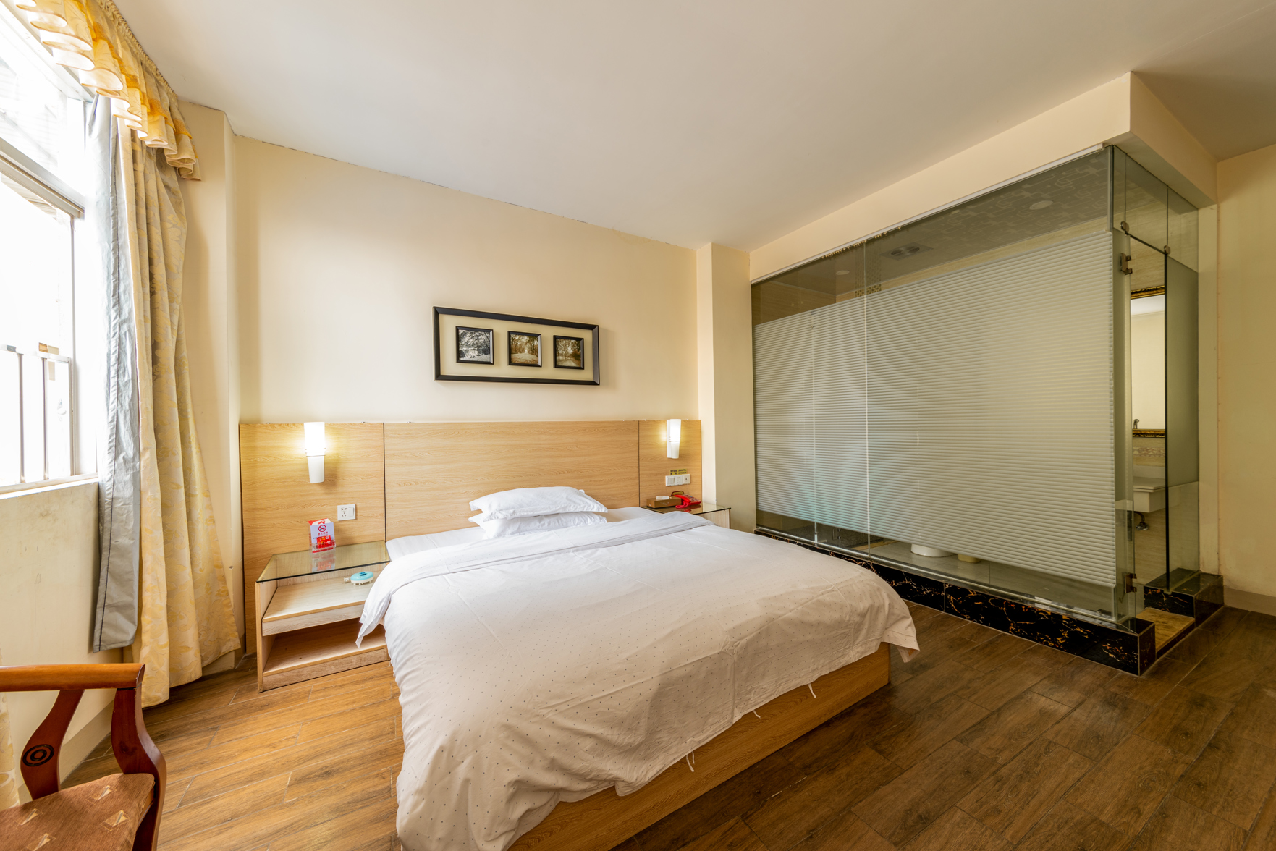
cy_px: 426
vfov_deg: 90.0
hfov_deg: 112.6
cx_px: 638
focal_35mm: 12
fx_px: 425
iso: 100
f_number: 11
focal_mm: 12
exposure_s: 1
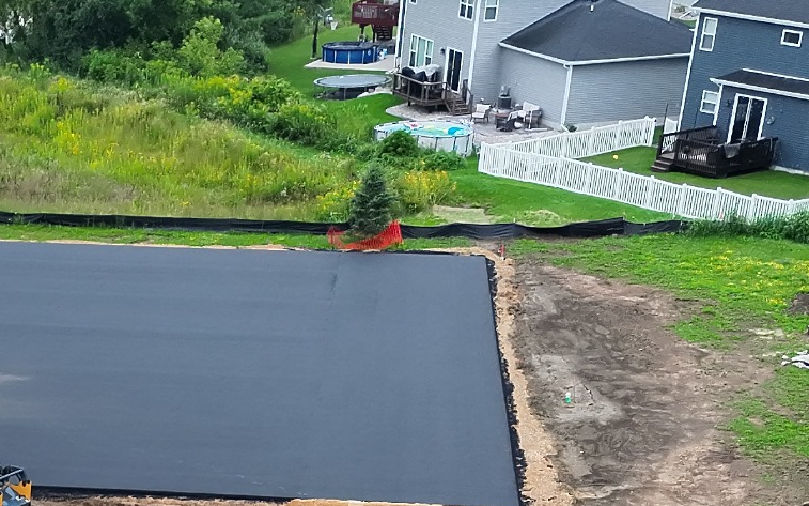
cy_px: 976
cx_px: 31
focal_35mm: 86
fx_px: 1896
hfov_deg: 23.2
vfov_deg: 13.3
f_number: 1.7
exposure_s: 1/320
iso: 160
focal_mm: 6.72
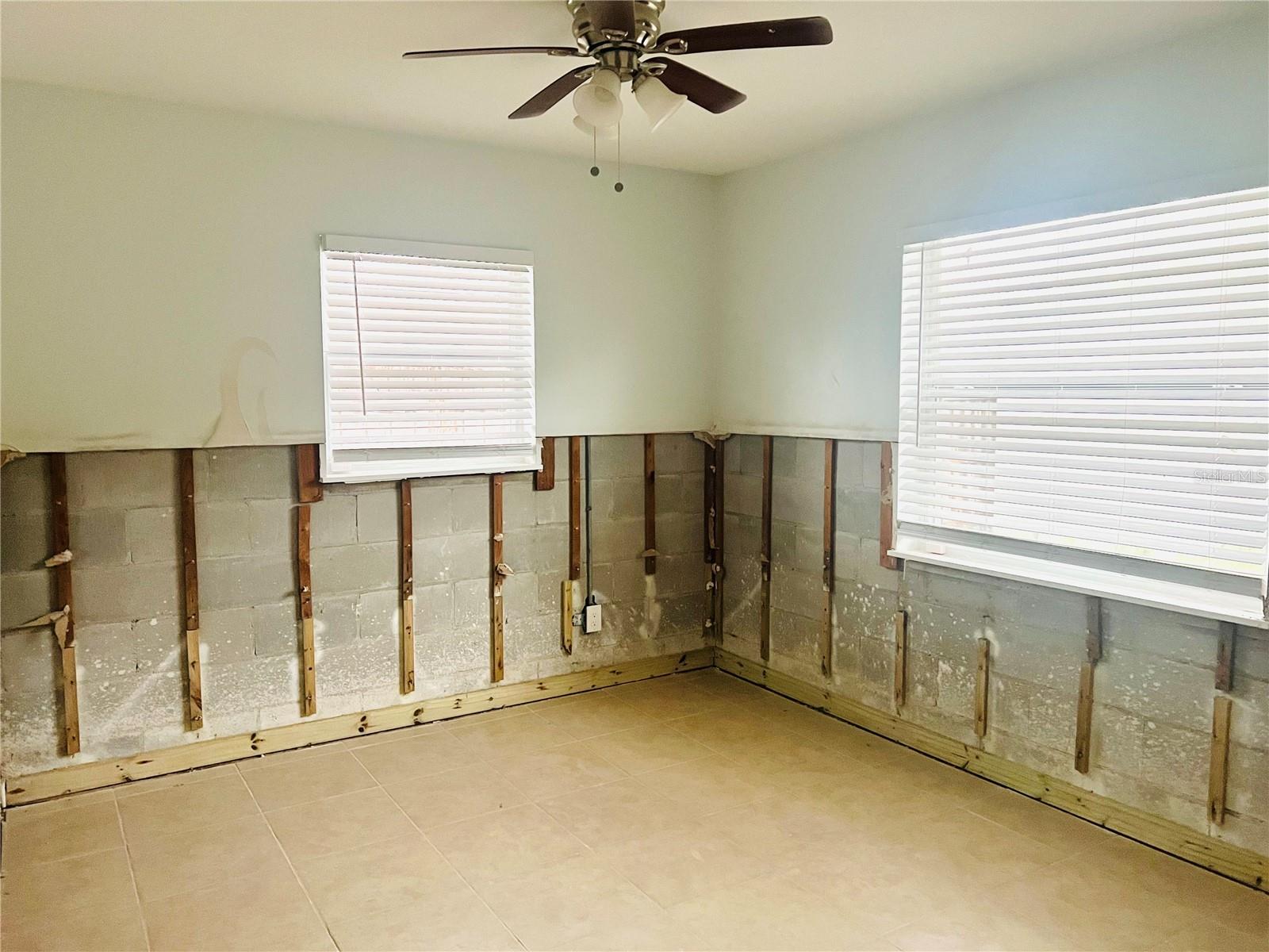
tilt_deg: -5.3
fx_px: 953
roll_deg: +0.1
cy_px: 476
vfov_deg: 53.1
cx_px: 634
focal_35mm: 26
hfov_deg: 67.3
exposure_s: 1/57
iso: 500
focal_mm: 5.7
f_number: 1.5
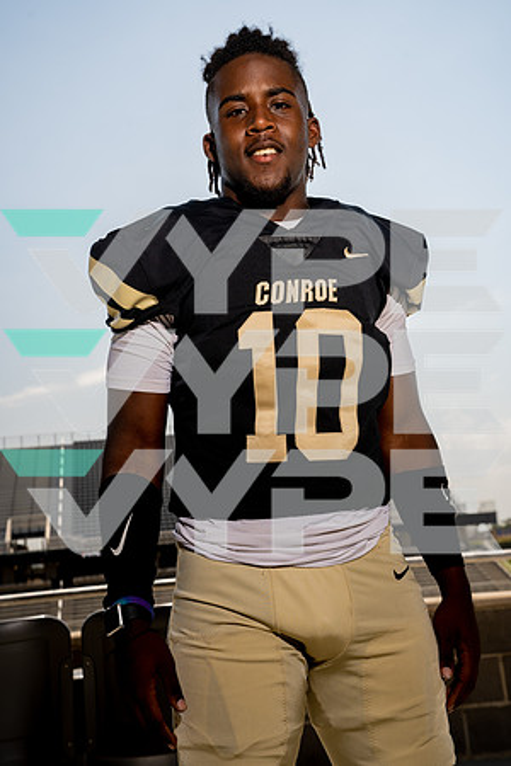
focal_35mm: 51
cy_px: 383
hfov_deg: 26.5
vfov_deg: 38.9
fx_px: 1086
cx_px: 256
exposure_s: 1/250
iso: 100
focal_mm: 51
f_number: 7.1
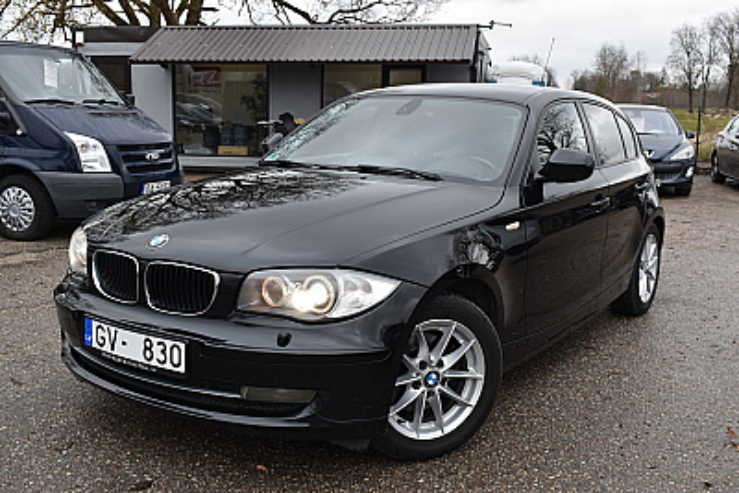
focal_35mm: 38
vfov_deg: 35.5
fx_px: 770
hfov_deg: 51.3
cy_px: 246
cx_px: 370
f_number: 7.1
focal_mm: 25
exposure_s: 1/125
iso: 400
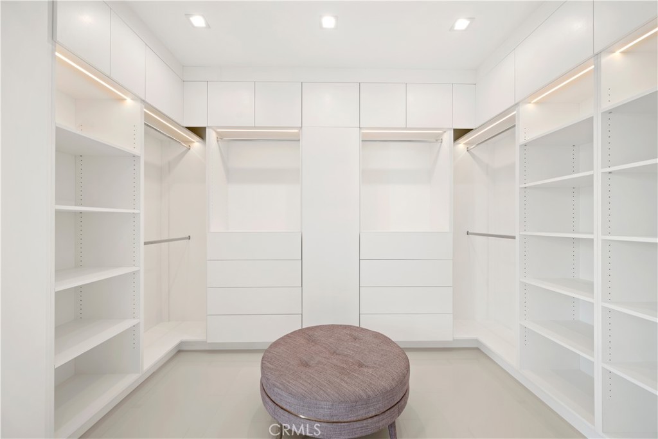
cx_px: 329
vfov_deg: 81.2
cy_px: 220
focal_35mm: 14
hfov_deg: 104.2
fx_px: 256
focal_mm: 14
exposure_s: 1/8
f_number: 8
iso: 100
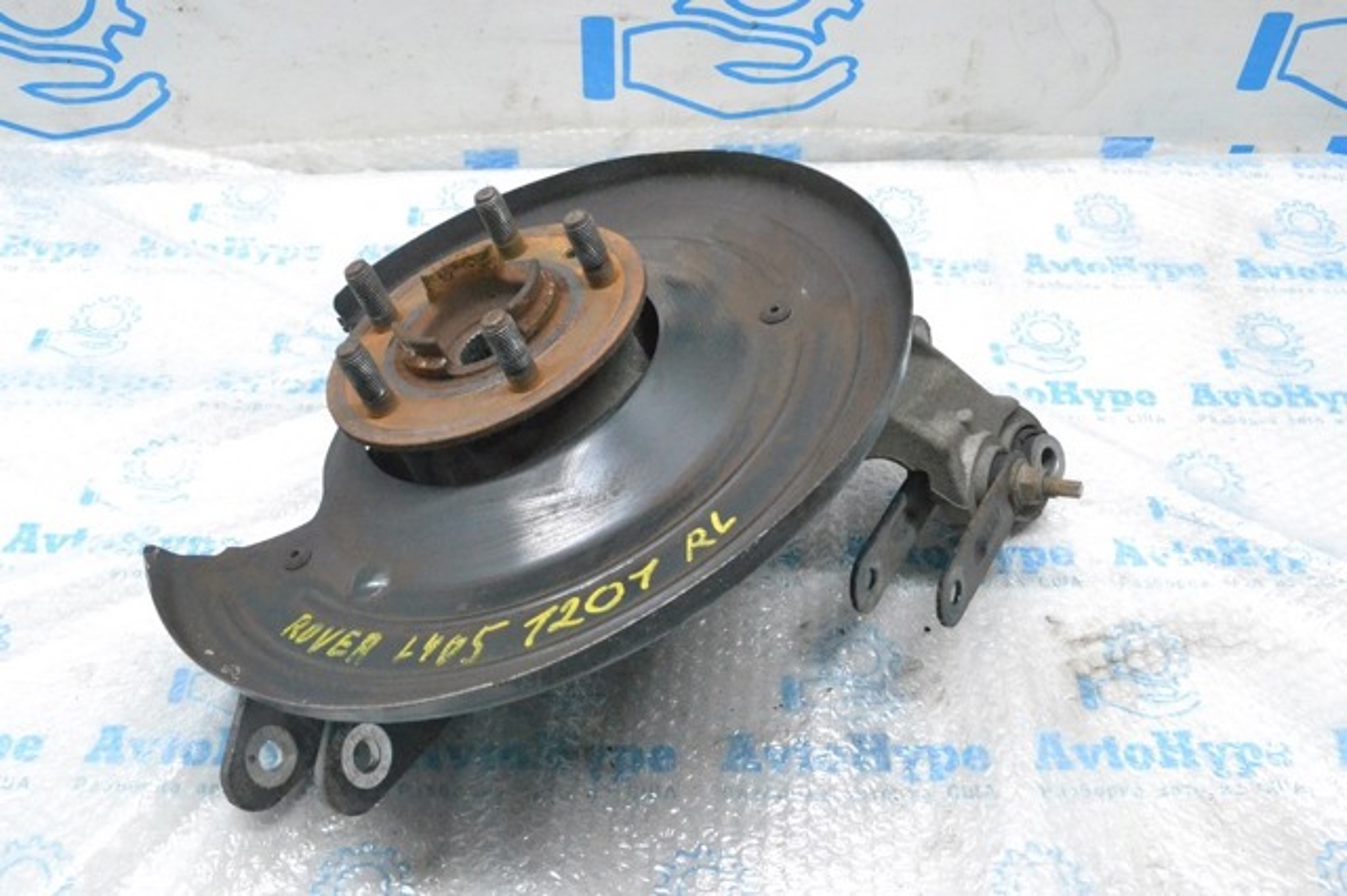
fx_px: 1346
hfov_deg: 53.2
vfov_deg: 36.8
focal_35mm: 36
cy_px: 448
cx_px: 674
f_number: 9
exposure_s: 1/160
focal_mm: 24
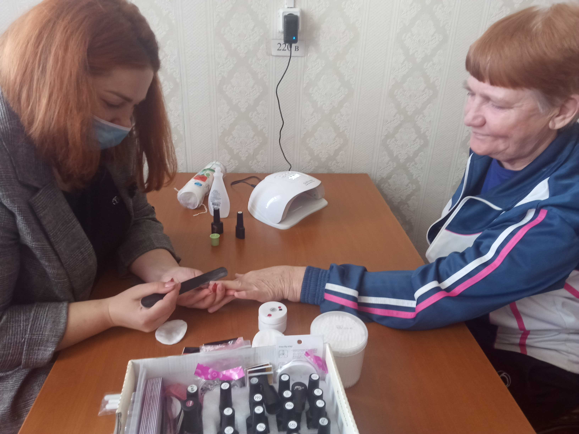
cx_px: 290
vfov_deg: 51.4
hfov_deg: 65.3
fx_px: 452
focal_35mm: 27
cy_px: 217
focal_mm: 3.73
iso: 393
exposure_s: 1/33.3
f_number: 2.2
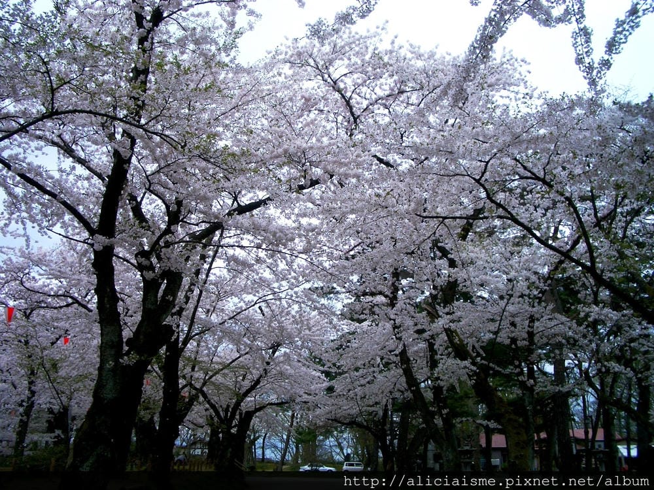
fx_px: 661
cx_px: 327
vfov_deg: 40.7
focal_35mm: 35
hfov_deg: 52.6
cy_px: 245
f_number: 4.3
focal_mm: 5.8
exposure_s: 1/250
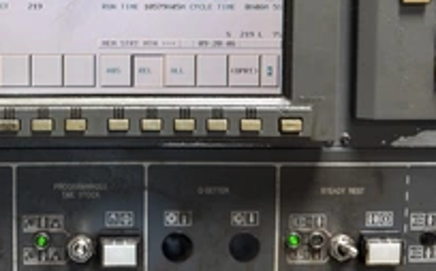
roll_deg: -0.7
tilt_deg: -3.9
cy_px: 15
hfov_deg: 39.6
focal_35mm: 50
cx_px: 130
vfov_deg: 24.8
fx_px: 593
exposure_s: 1/60
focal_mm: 6.76
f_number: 1.78
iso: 125
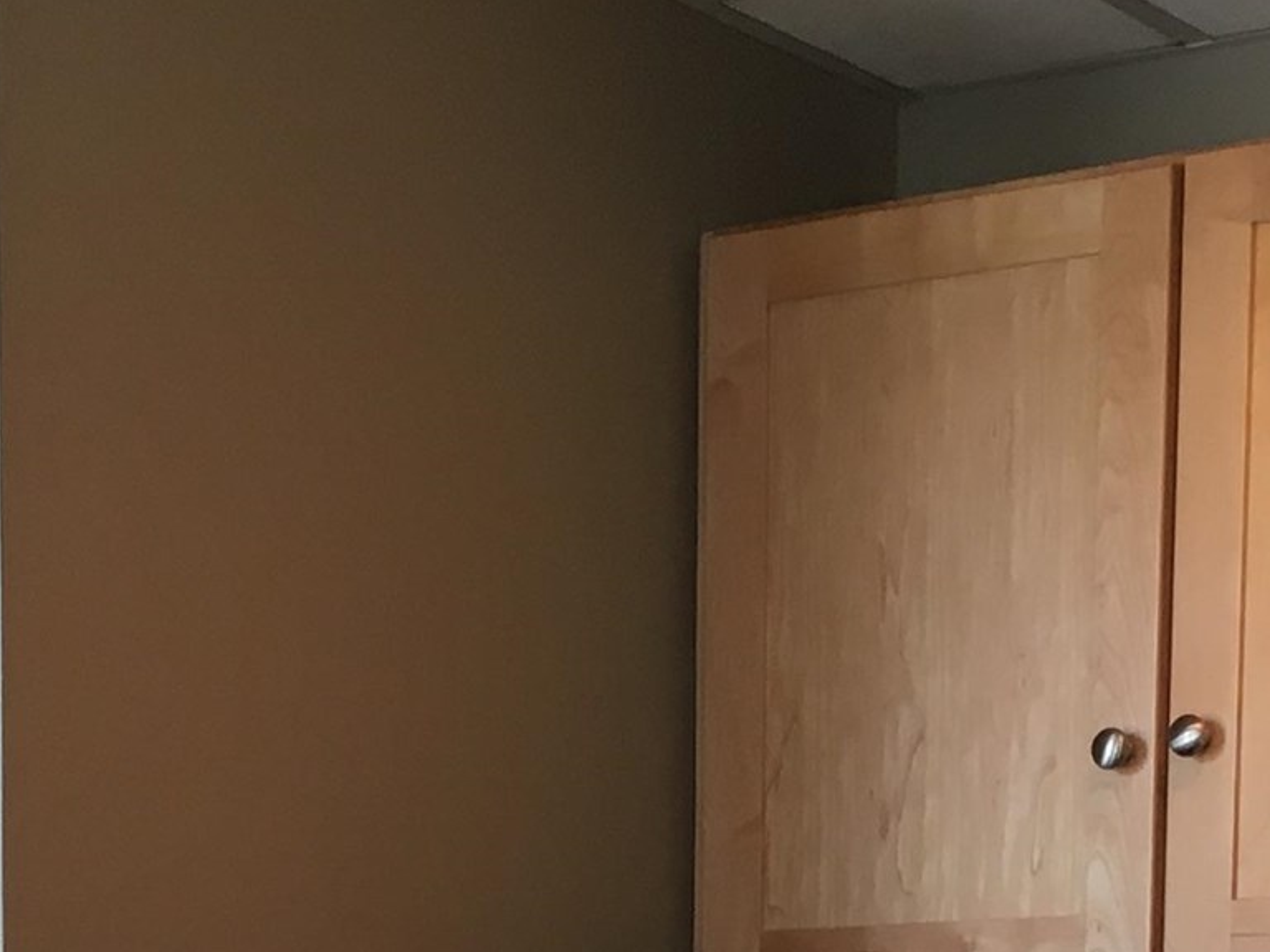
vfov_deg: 11.6
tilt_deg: -8.8
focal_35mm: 116
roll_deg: -0.5
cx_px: 503
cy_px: 1871
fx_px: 4256
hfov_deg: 17.0
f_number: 2.2
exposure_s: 1/40
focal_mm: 4.15
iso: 32
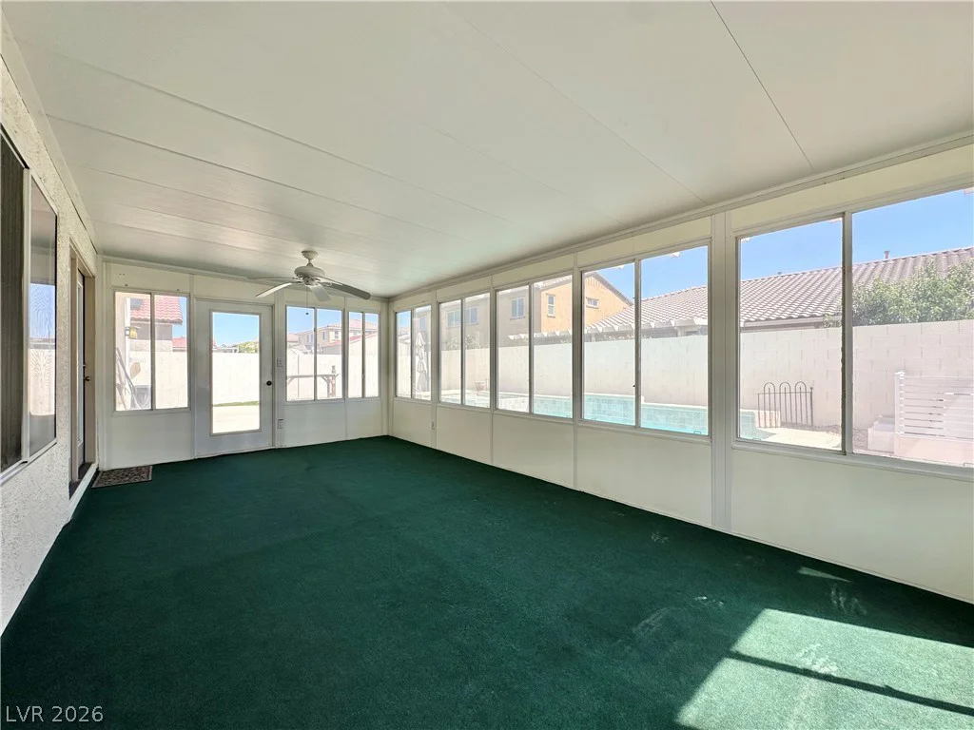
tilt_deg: +0.8
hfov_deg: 102.1
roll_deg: +0.0
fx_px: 394
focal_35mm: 14
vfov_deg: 85.7
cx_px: 487
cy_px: 365
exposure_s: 1/575
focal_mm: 2.22
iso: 40
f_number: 2.2
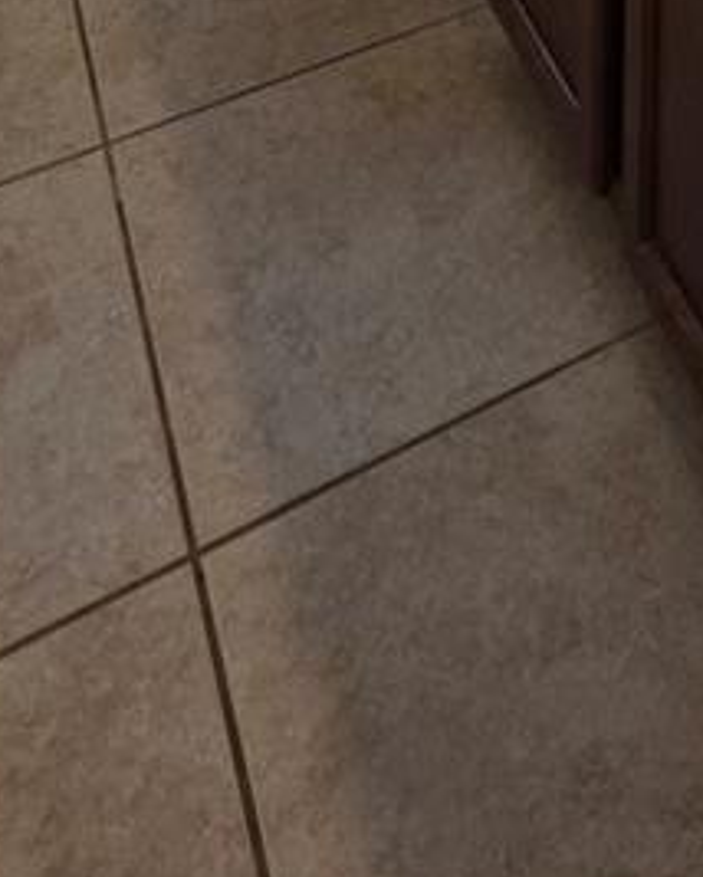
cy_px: -999
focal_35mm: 57
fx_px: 1481
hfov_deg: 24.6
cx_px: 798
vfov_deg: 17.7
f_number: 1.9
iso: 64
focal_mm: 2.2
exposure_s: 1/120
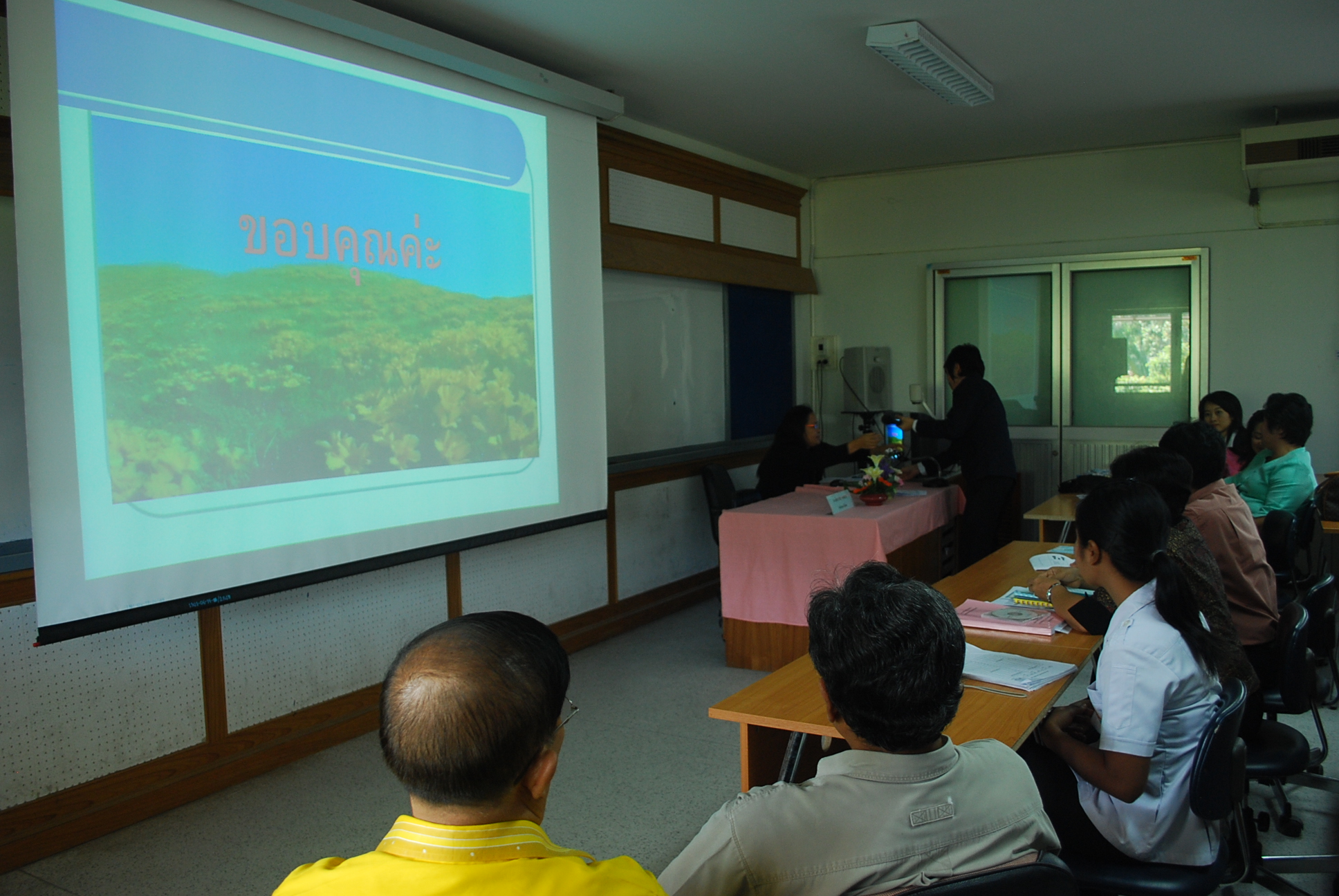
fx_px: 1117
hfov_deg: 61.9
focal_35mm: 30
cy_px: 448
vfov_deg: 43.7
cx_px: 670
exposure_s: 1/30
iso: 400
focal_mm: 20
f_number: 3.8
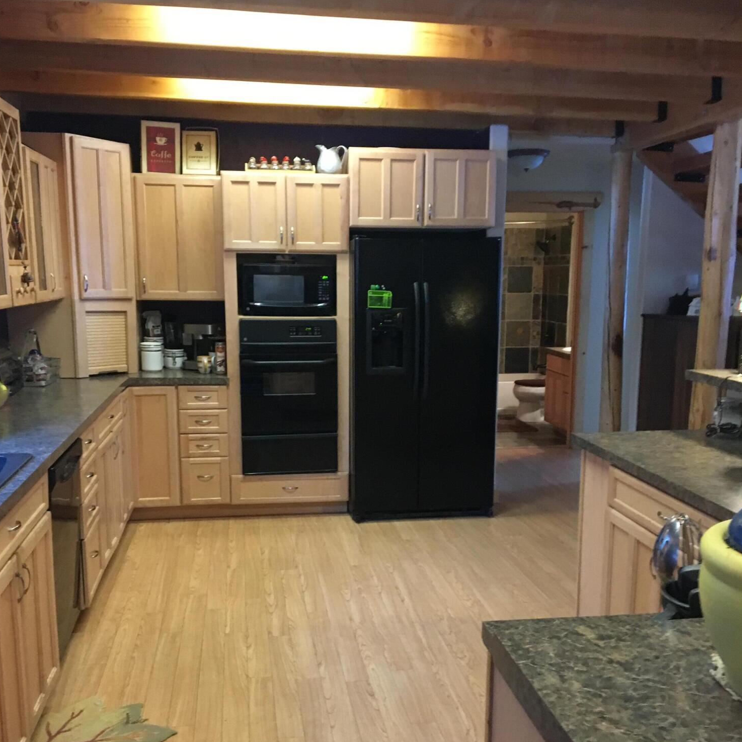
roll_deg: +0.0
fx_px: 849
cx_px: 365
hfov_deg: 47.2
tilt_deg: -9.7
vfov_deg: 47.0
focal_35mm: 35
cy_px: 441
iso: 200
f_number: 2.2
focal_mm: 4.15
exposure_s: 1/30
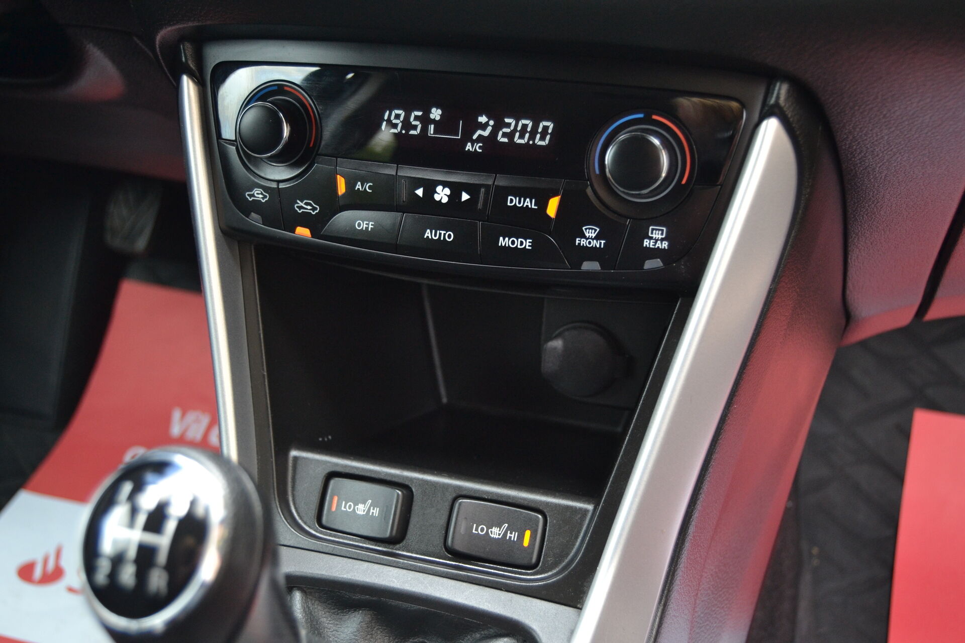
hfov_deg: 49.6
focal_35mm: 39
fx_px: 1045
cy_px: 322
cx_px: 482
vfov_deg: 34.2
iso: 640
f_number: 4
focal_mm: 26
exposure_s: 1/60
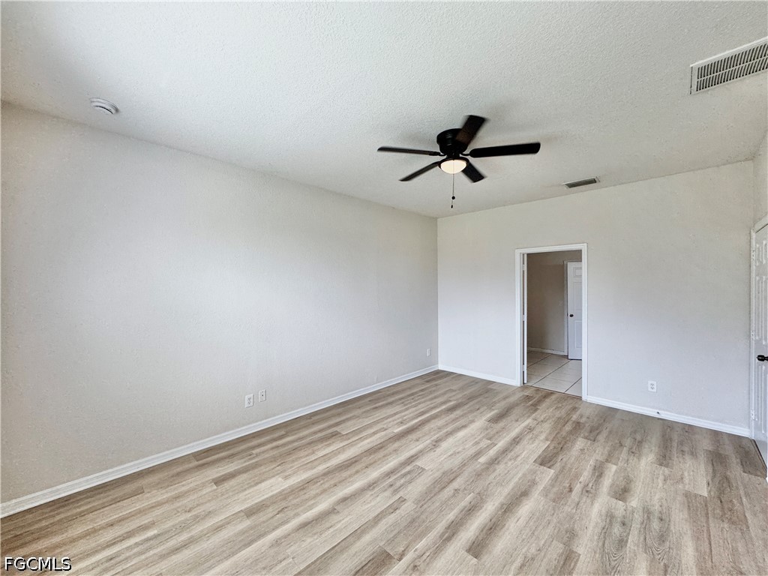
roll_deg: +0.1
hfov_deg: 102.1
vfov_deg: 85.7
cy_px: 288
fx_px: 311
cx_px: 384
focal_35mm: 14
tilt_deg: -1.7
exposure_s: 1/120
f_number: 2.2
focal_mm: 2.22
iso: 80
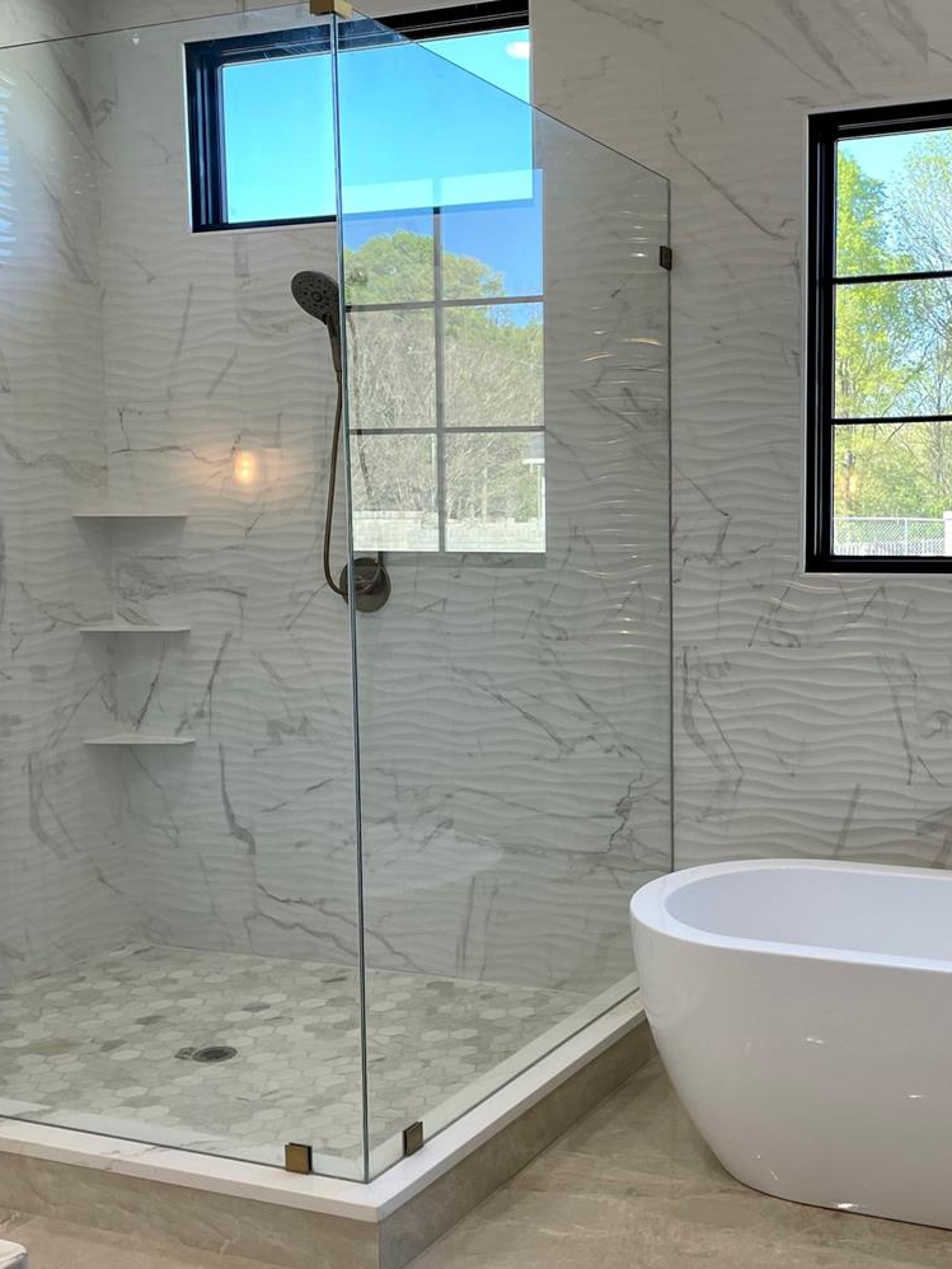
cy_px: 692
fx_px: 1466
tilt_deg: -5.6
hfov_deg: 35.2
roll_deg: +0.5
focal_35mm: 40
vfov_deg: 46.7
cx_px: 719
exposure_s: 1/132
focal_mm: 4.2
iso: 32
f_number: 1.6
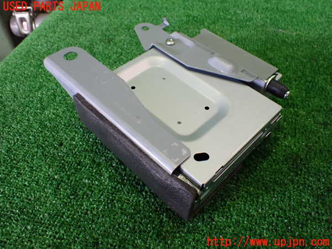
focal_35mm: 30
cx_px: 166
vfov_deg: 46.8
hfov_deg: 60.0
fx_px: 288
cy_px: 124
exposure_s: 1/125
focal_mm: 5.4
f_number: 2.3
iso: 800
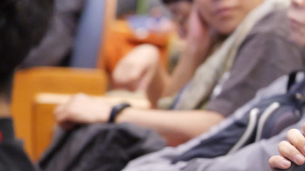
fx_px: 3752
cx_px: 413
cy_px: 154
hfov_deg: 4.6
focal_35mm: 464
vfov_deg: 2.6
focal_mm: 150
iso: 12800
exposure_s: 1/100
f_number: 4.5
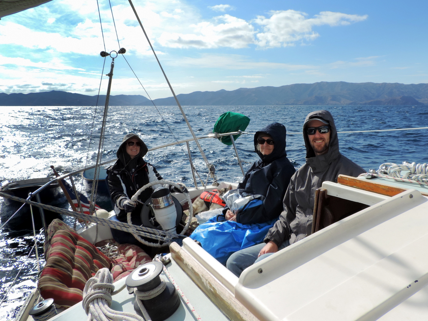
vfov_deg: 51.2
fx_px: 334
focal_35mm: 27
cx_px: 229
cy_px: 141
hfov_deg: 65.2
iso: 80
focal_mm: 4.3
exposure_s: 1/1600
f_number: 3.3
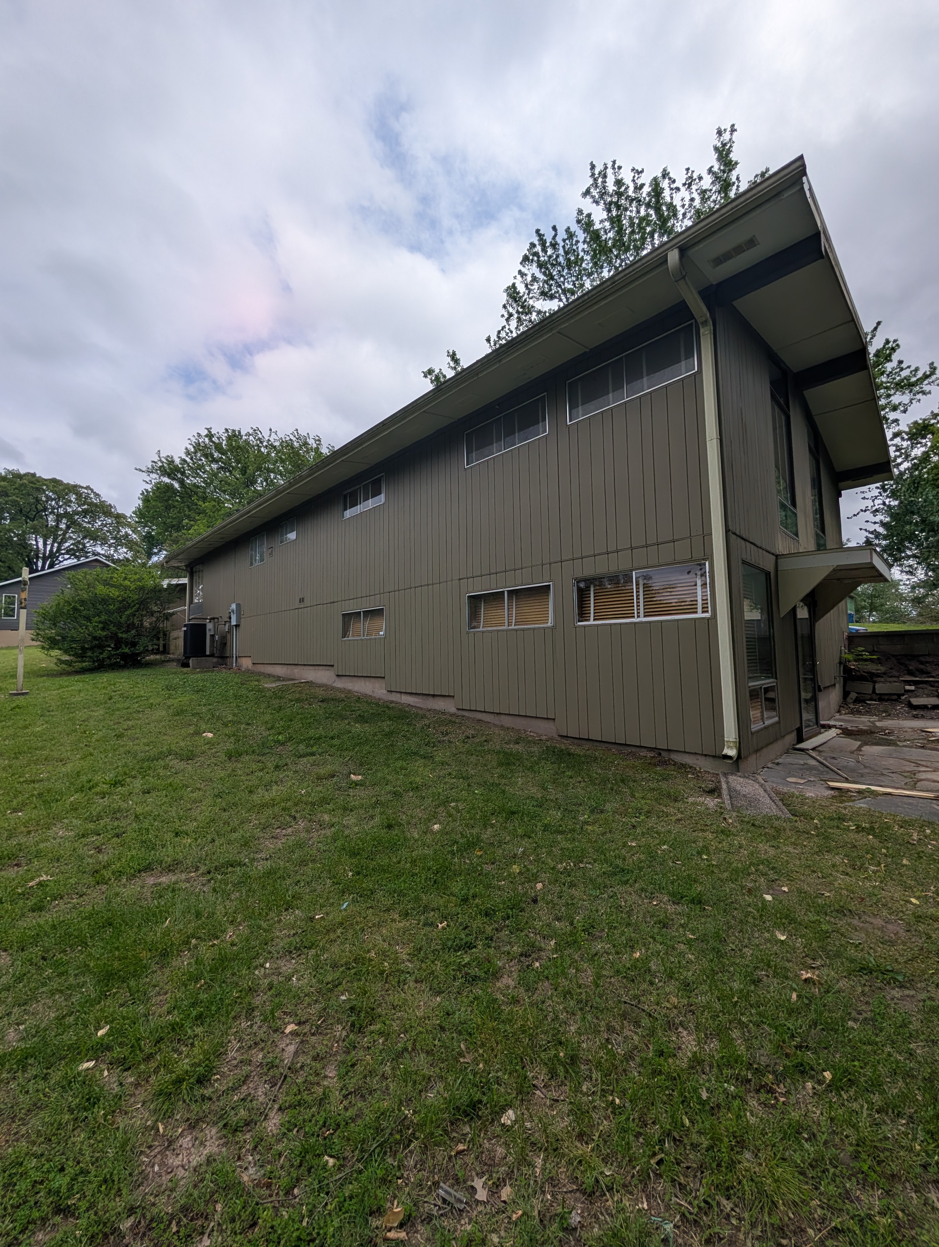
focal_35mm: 12
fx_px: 433
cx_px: 470
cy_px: 624
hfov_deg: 94.6
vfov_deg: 110.5
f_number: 1.7
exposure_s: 1/5319
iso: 54
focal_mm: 2.02
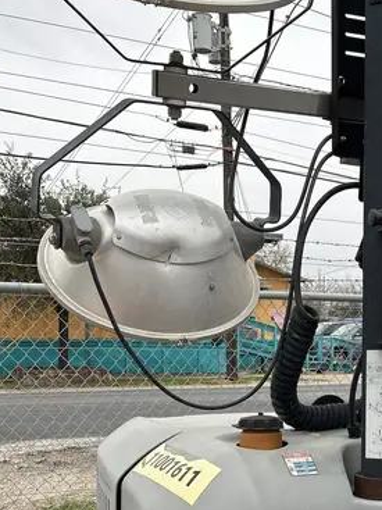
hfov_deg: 27.2
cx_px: 326
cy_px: 459
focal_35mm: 52
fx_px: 766
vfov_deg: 34.7
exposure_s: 1/473
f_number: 1.5
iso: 50
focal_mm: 5.7
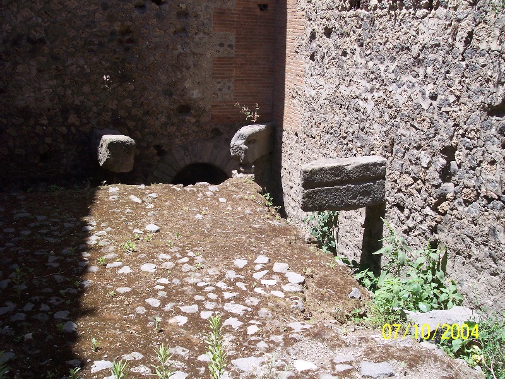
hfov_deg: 49.0
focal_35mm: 38
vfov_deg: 37.7
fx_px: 554
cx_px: 252
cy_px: 190
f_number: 4.8
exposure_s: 1/350
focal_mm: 8
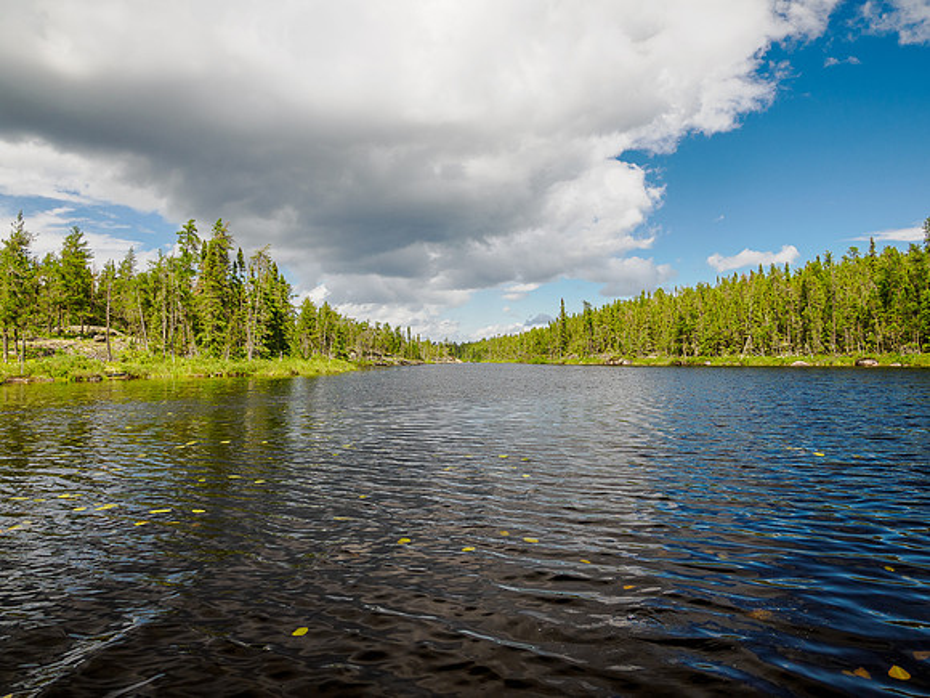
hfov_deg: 71.6
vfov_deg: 56.8
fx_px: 645
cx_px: 465
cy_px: 349
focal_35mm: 24
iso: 200
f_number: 8
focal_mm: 12
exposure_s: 1/125
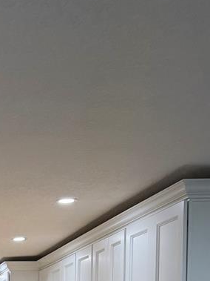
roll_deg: +0.9
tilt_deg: -6.7
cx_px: -78
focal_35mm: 76
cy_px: 410
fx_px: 615
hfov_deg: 17.9
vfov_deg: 21.8
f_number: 1.78
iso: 160
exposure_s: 1/120
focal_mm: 6.76
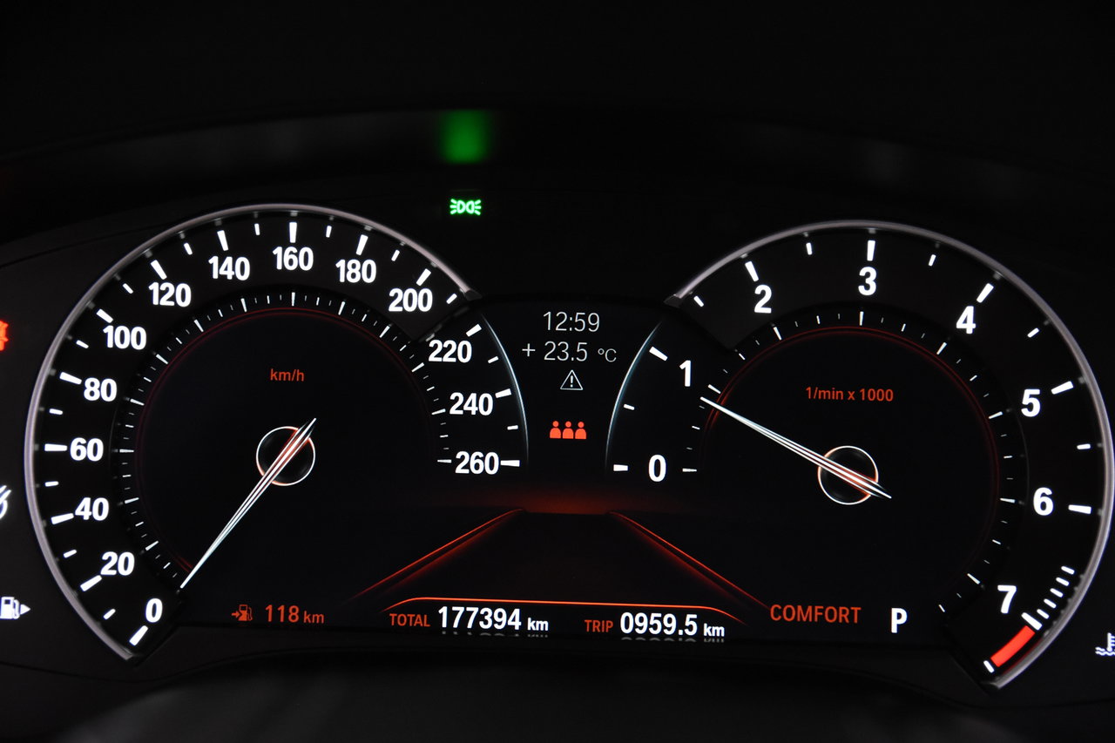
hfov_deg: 27.0
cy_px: 372
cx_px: 558
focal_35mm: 75
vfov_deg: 18.2
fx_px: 2322
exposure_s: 1/80
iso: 3200
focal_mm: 50
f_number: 3.8
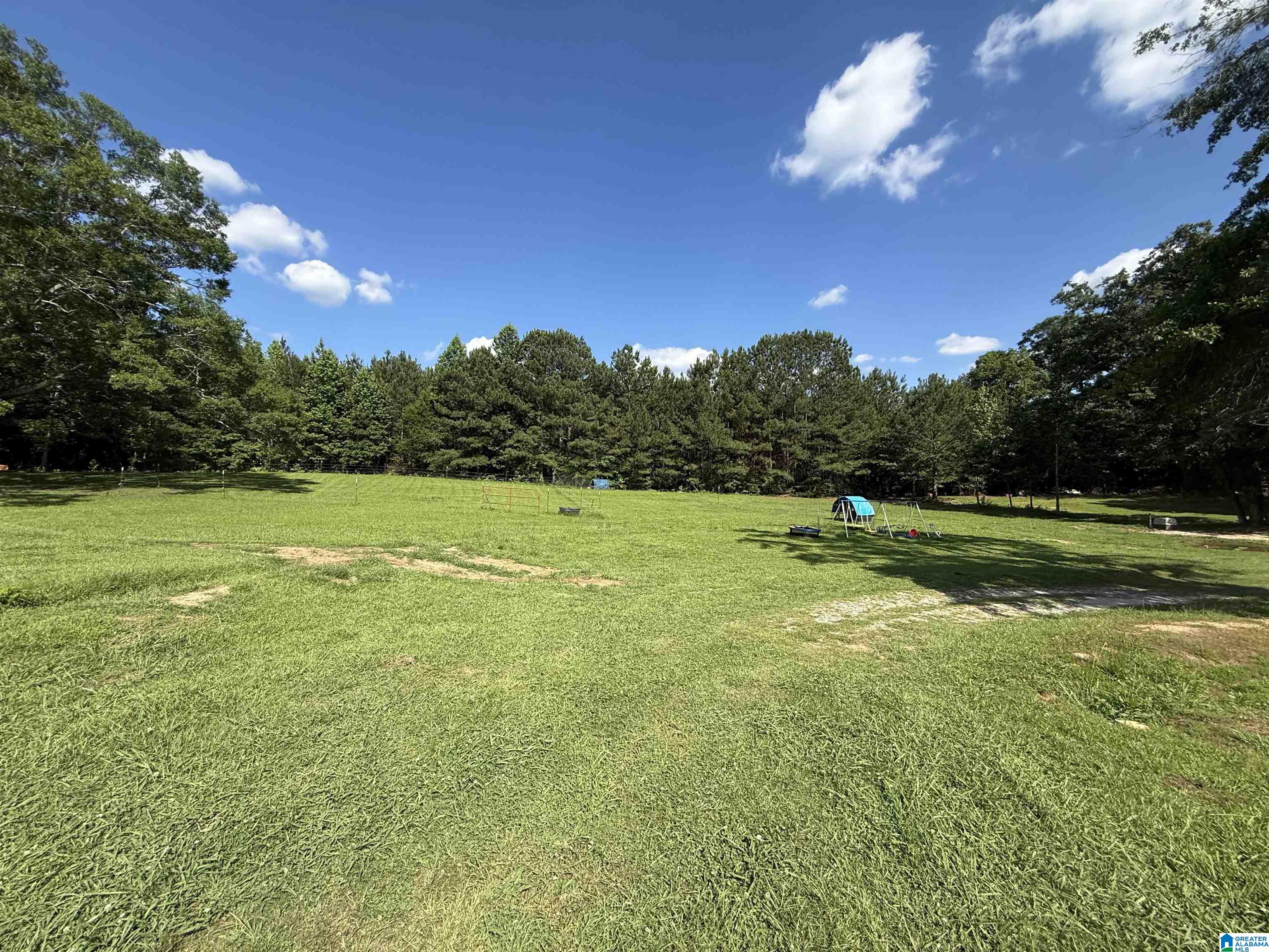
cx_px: 634
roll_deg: +0.8
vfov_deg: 85.7
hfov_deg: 102.1
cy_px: 476
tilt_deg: +0.3
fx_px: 513
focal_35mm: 14
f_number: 2.2
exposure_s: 1/1211
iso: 50
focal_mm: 2.22
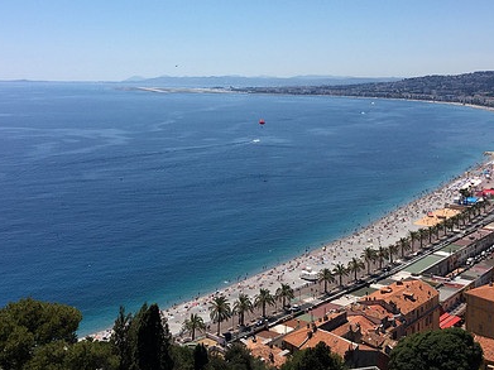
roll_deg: -1.7
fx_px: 613
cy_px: 103
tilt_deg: -2.6
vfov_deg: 33.1
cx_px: 249
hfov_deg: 43.9
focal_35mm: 43
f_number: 2.2
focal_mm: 4.15
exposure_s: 1/3300
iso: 32
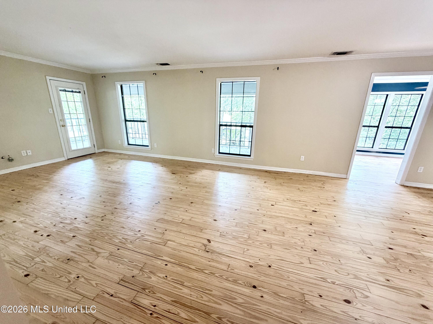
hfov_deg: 102.1
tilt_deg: -16.0
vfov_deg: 85.7
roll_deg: -0.2
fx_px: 175
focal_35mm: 14
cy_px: 162
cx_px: 216
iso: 250
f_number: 2.2
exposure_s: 1/60
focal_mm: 2.22
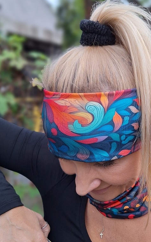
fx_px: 257
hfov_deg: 32.3
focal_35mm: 39
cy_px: 121
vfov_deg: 50.4
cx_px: 110
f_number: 1.8
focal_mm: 5.54
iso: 40
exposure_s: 1/159
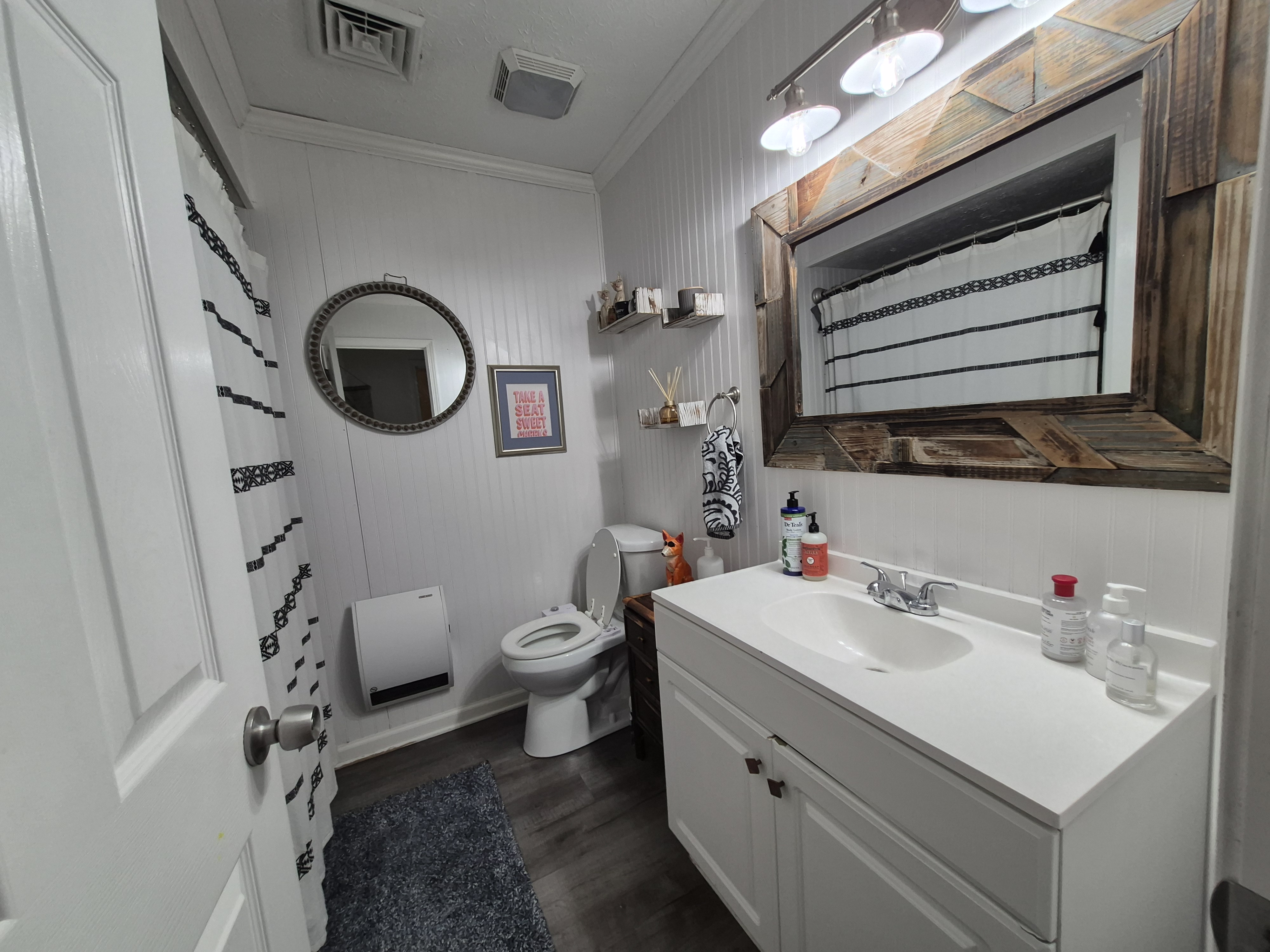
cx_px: 635
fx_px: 477
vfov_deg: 89.9
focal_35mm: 13
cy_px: 476
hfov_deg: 106.2
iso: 80
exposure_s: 1/60
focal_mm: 1.74
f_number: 2.2
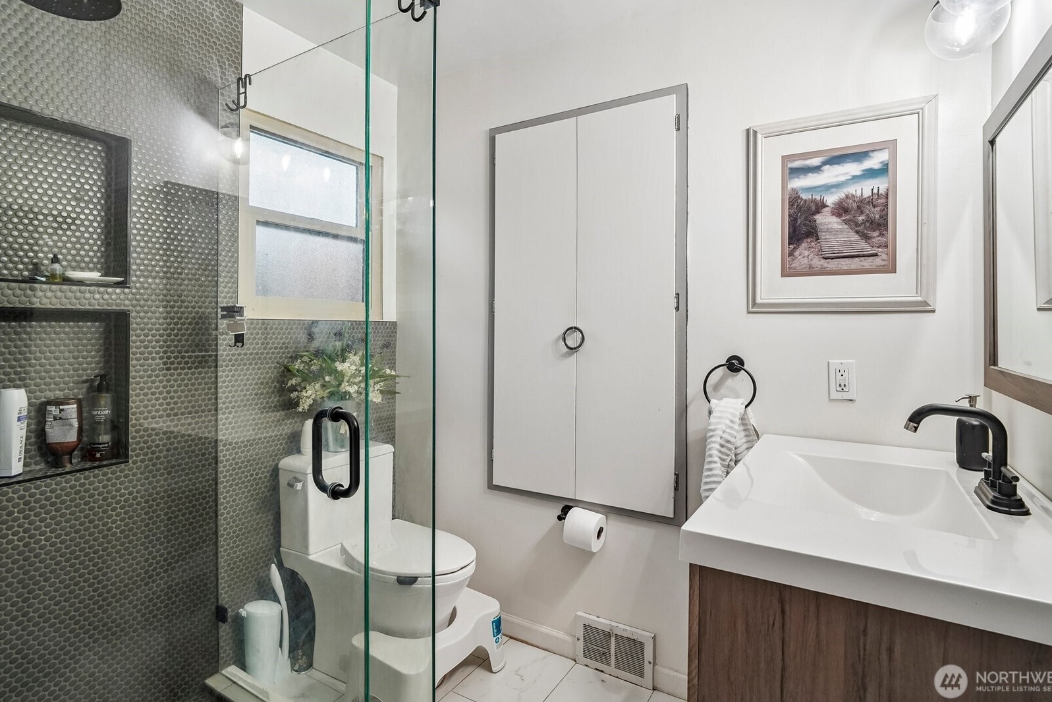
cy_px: 334
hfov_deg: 93.3
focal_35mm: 17
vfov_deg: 70.4
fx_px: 497
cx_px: 536
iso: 1600
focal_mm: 16
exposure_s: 1/20
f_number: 8
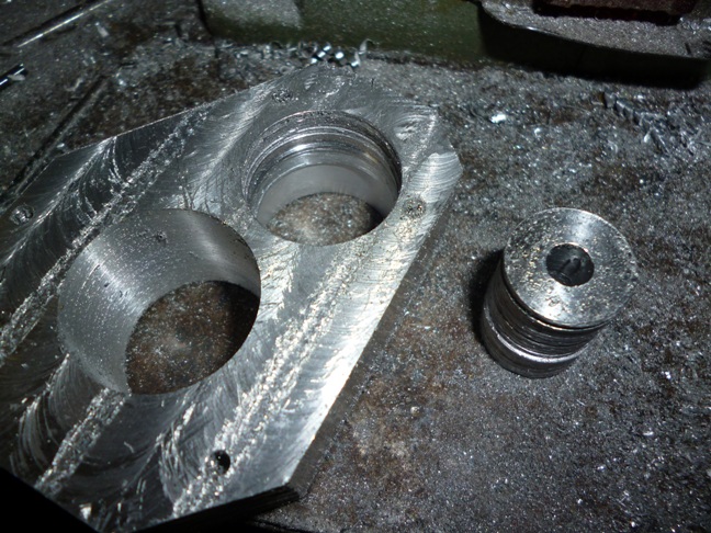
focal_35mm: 28
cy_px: 266
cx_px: 356
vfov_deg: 49.7
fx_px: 575
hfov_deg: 63.4
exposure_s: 1/60
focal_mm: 5
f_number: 3.1
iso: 100
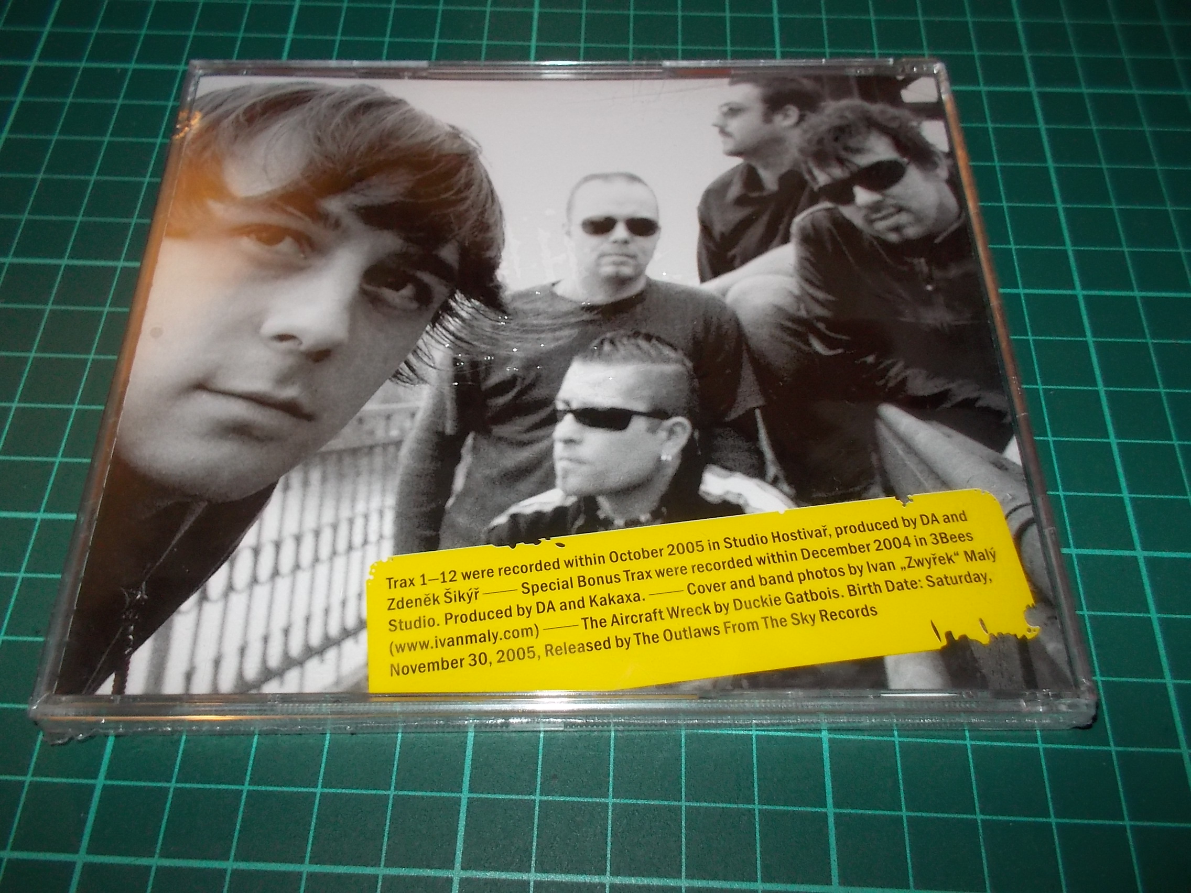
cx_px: 596
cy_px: 446
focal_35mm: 29
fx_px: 998
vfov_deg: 48.2
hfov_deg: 61.7
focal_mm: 4.1
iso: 200
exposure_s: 1/30
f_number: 3.3
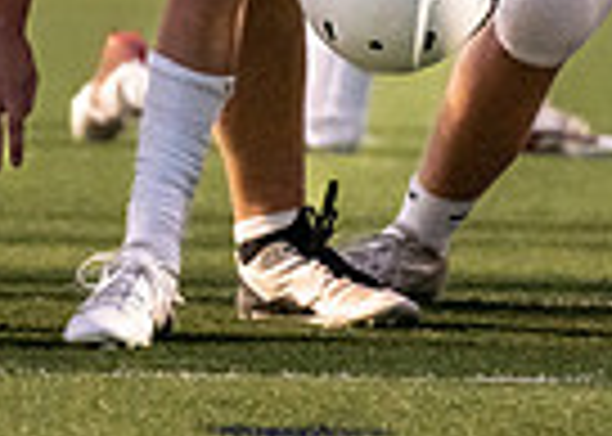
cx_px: 567
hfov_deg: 3.1
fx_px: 11344
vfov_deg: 2.2
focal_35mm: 653
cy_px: -143
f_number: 2.8
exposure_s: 1/1000
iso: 3200
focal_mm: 125
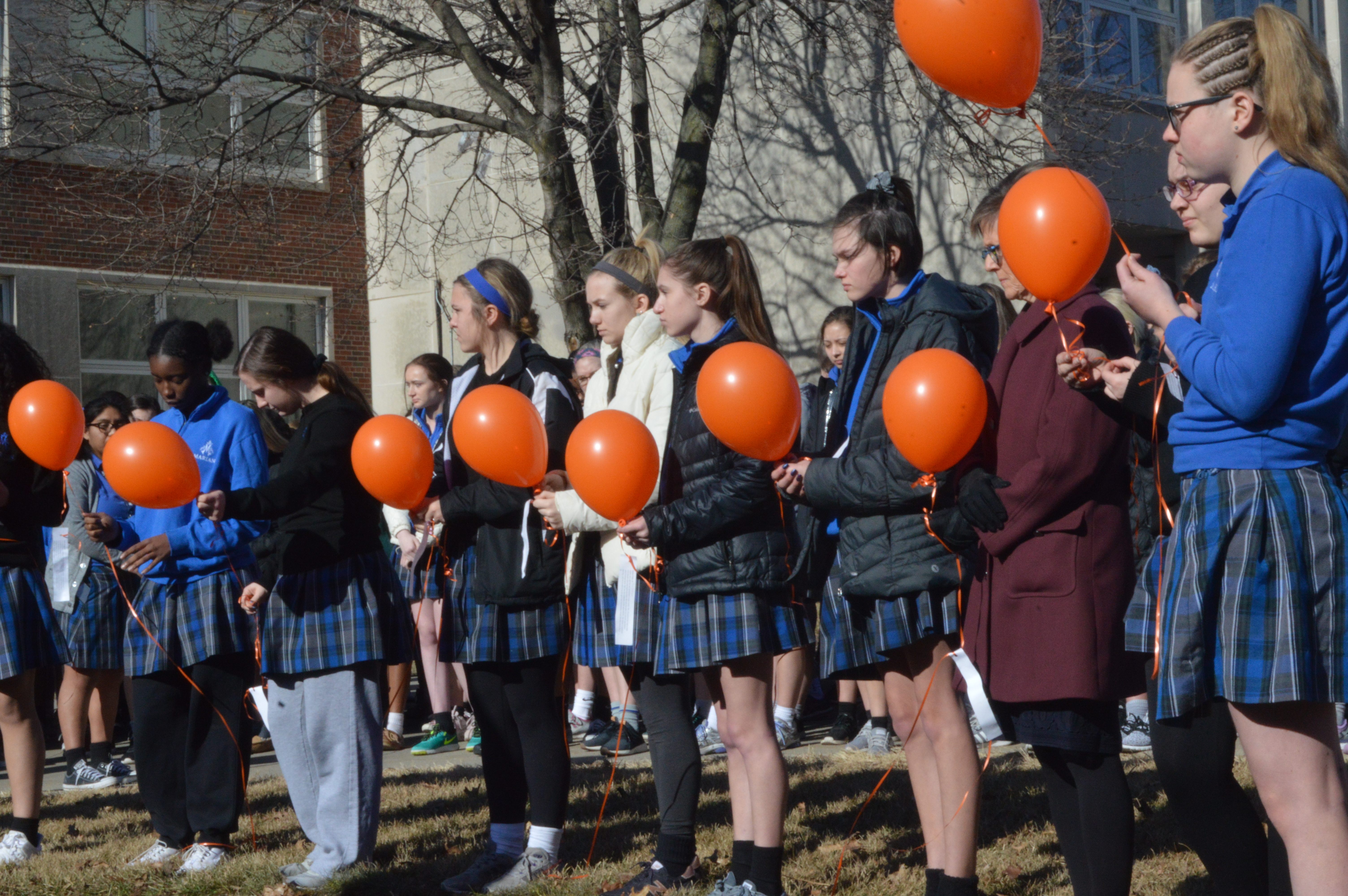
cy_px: 448
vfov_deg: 19.7
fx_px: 2581
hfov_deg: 29.3
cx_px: 674
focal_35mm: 69
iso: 1100
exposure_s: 1/200
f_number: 36
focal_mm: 46
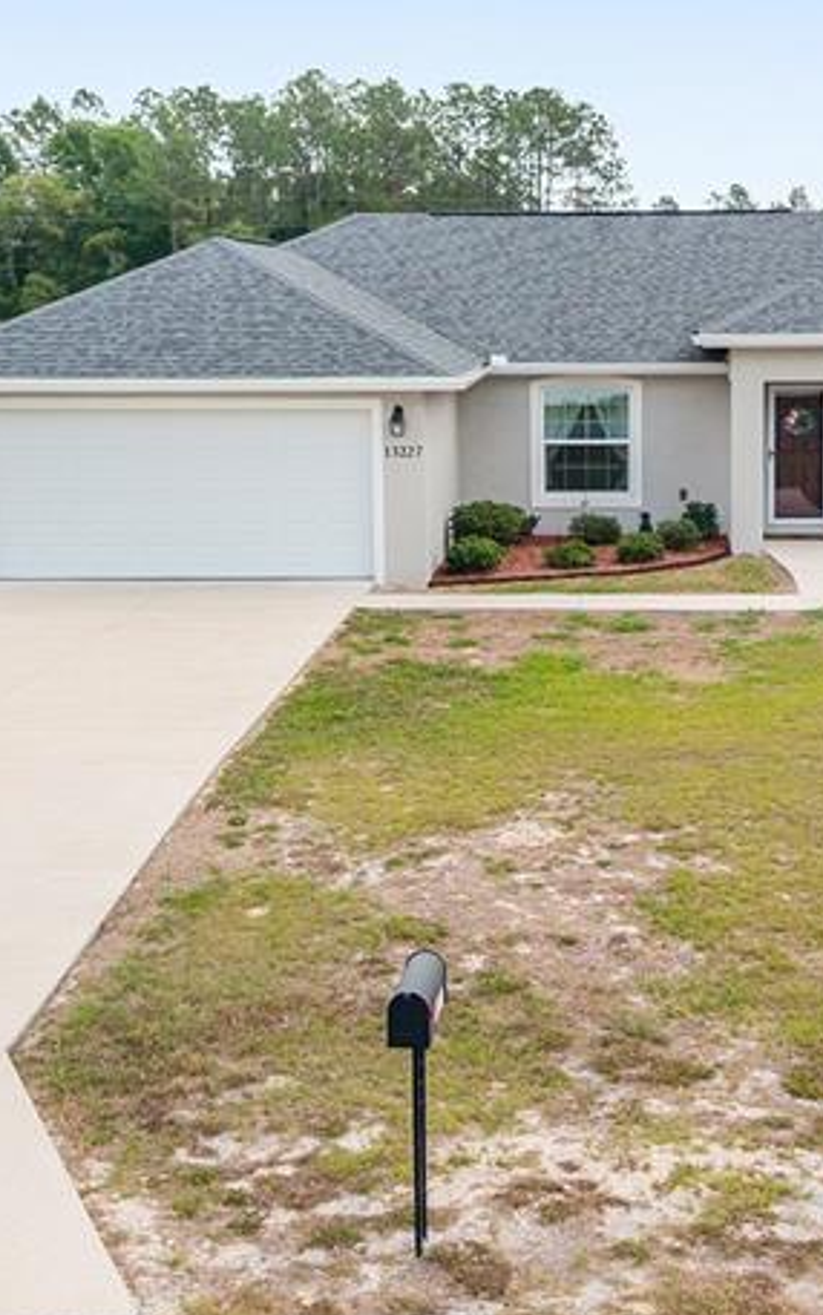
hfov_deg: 22.6
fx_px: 2044
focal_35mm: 57
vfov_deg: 35.5
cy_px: 501
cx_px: 587
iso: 310
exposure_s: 1/4000
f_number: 1.8
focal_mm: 8.67
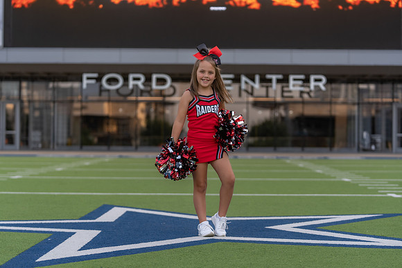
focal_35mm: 83
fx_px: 927
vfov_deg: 16.5
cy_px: 134
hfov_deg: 24.5
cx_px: 201
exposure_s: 1/320
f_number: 2.8
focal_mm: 83
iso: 160
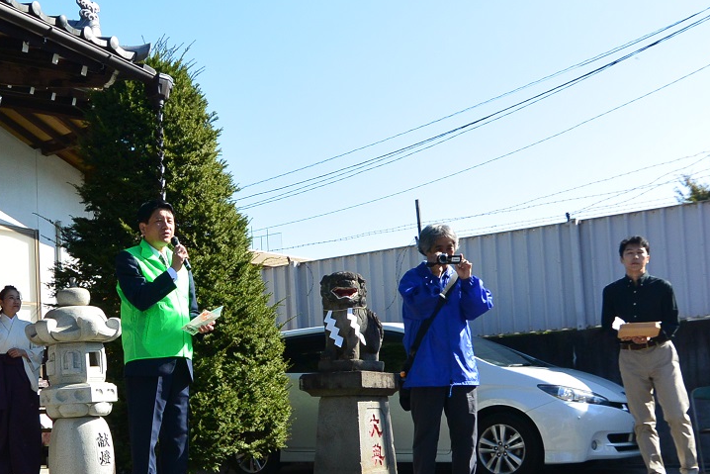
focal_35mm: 52
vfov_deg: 25.7
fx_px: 1026
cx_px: 200
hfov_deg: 37.5
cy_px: 348
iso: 160
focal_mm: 10
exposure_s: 1/640
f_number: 4.5
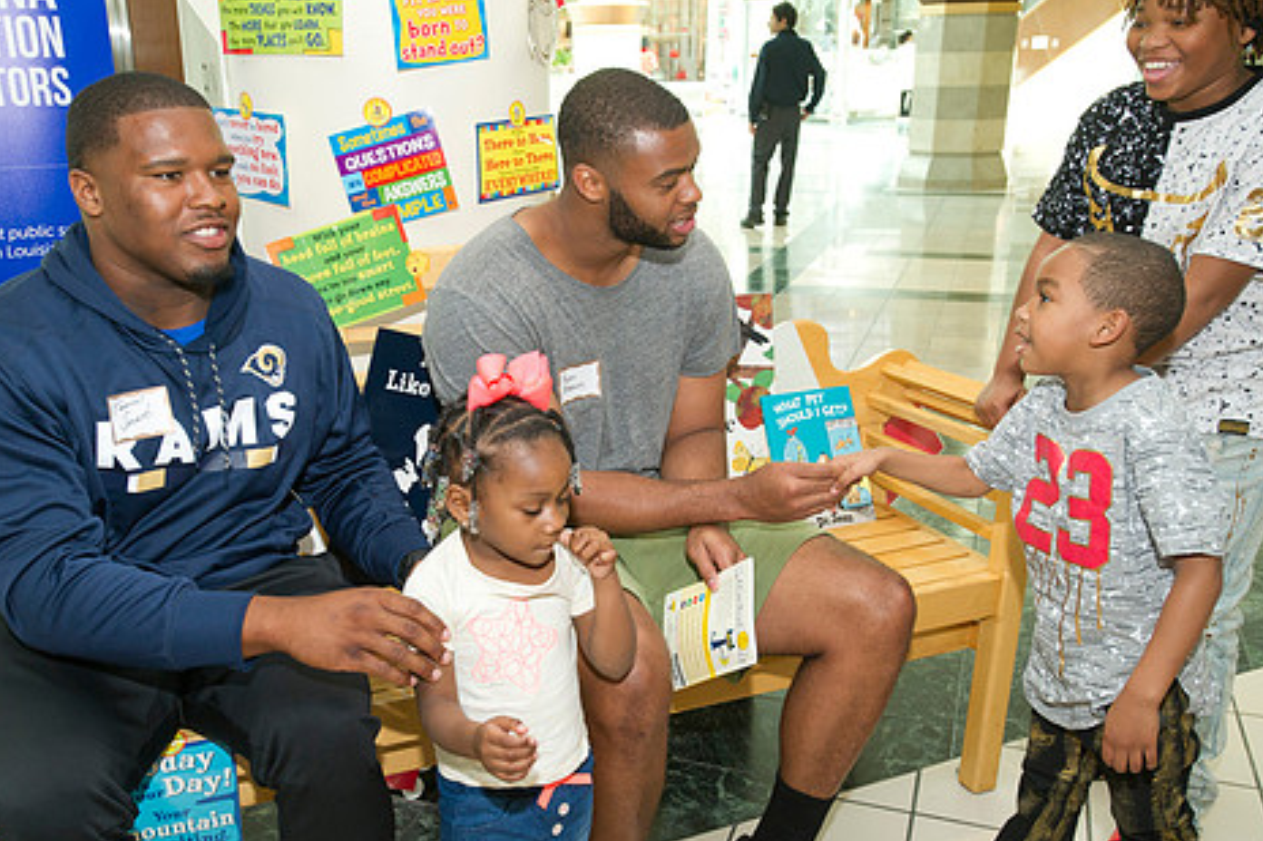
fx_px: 1227
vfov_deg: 37.7
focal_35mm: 35
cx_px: 536
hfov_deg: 54.2
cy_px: 501
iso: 1250
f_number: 4.5
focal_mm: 28
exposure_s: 1/320
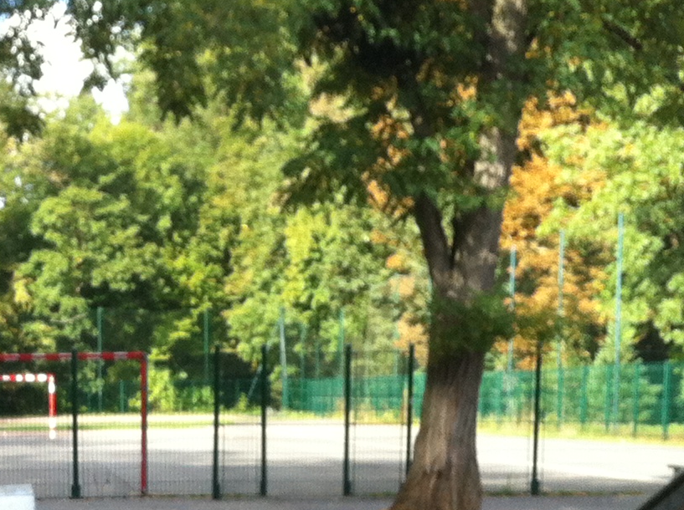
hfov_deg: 17.5
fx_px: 2190
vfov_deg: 12.9
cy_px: 630
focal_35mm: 111
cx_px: 61
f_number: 2.8
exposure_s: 1/262
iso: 80
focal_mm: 3.85
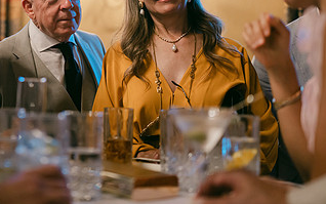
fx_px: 578
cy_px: 12
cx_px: 69
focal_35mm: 65
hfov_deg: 30.8
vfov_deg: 19.6
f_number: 1.2
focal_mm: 35
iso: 400
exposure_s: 1/125
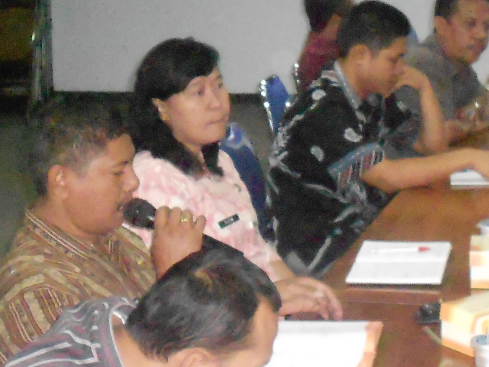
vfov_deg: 14.6
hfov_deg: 19.3
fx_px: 1427
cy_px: 97
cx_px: 374
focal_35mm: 101
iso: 1250
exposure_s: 1/30
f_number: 3.6
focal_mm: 5.8
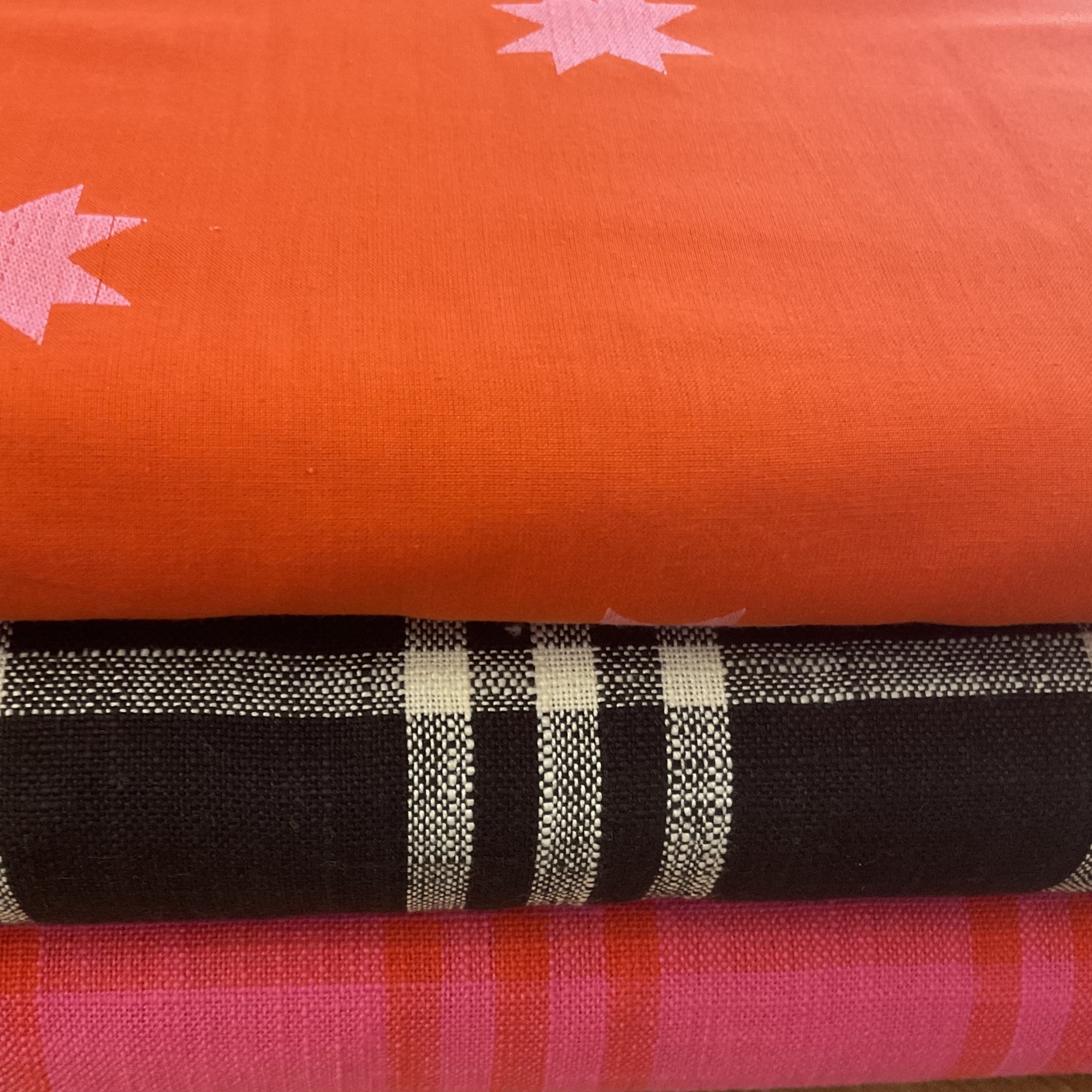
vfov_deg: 46.0
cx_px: 480
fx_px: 1285
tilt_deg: -47.6
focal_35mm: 36
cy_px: 562
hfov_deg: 46.0
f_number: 1.8
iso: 200
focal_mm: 3
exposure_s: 1/50
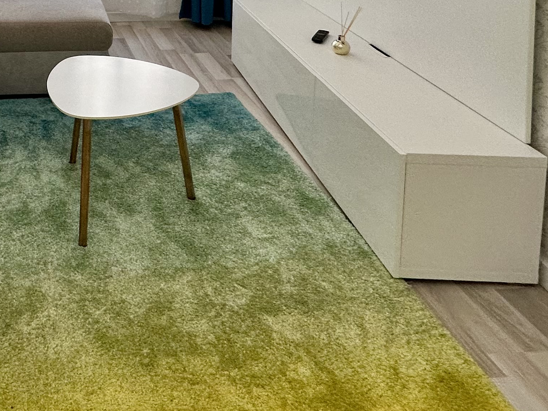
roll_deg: +0.7
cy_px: -108
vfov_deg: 31.1
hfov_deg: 45.2
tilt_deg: -3.3
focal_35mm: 37
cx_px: 48
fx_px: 586
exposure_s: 1/100
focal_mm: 2.22
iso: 100
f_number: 2.2
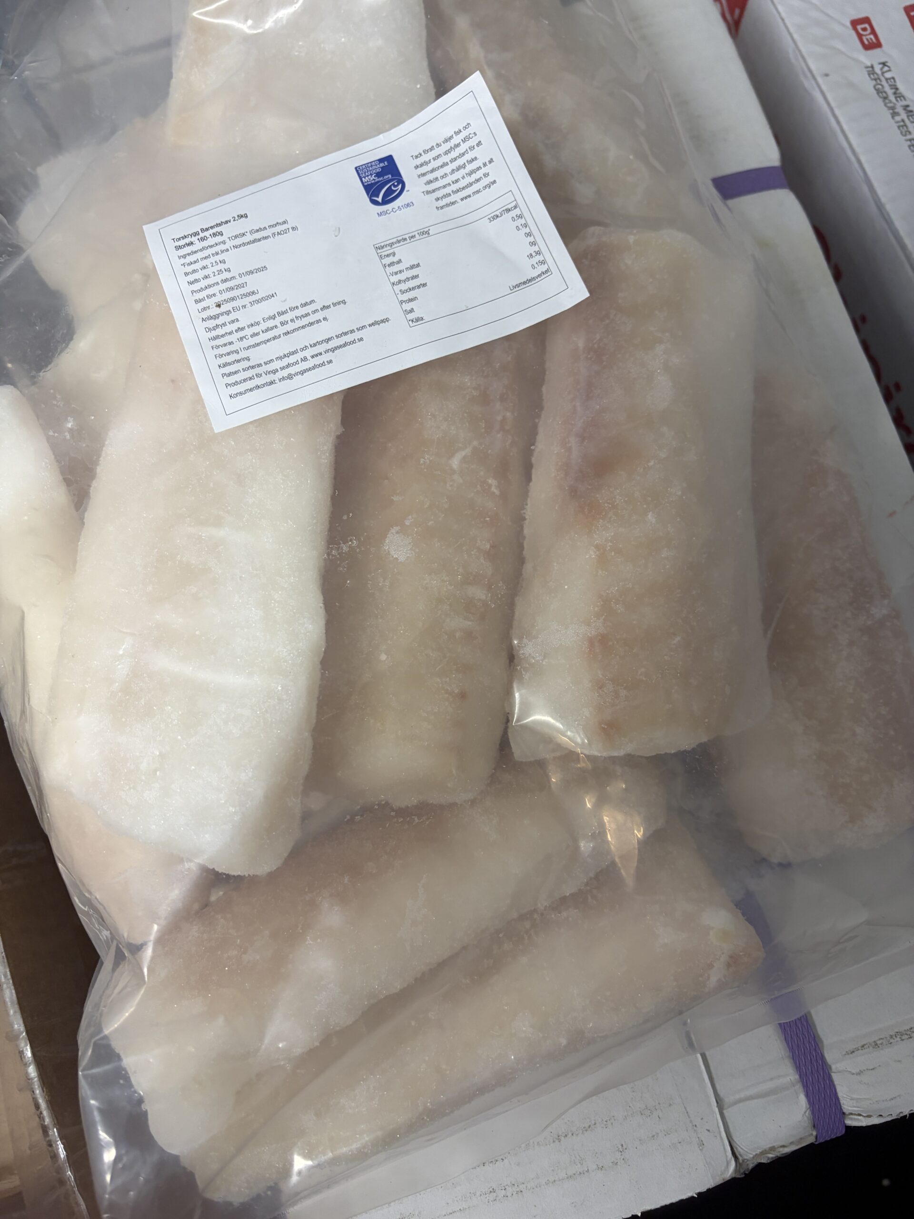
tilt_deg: -77.9
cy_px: 610
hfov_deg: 53.1
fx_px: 915
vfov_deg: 67.3
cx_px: 457
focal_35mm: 26
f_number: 1.6
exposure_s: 1/100
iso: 125
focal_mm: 5.96
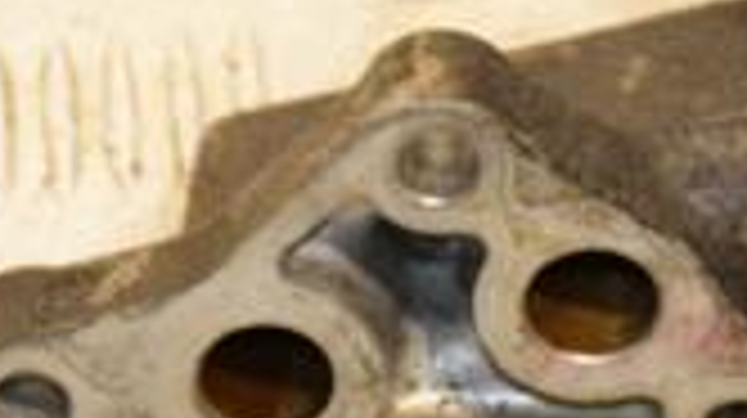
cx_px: 778
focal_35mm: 329
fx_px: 6510
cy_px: 81
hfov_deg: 6.5
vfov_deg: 3.7
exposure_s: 1/200
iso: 800
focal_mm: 58
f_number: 6.3
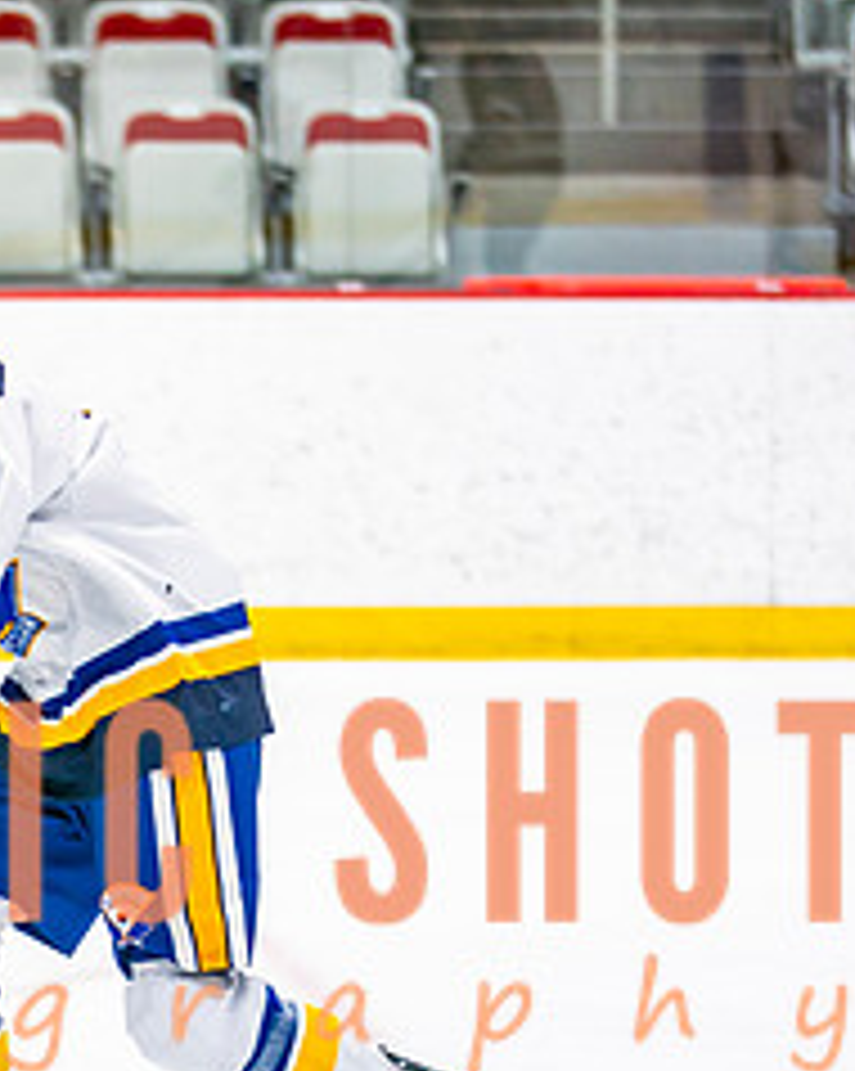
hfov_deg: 4.7
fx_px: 10483
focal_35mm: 331
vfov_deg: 5.8
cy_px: 813
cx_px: -74
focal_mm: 123
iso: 400
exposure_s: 1/640
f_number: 2.8
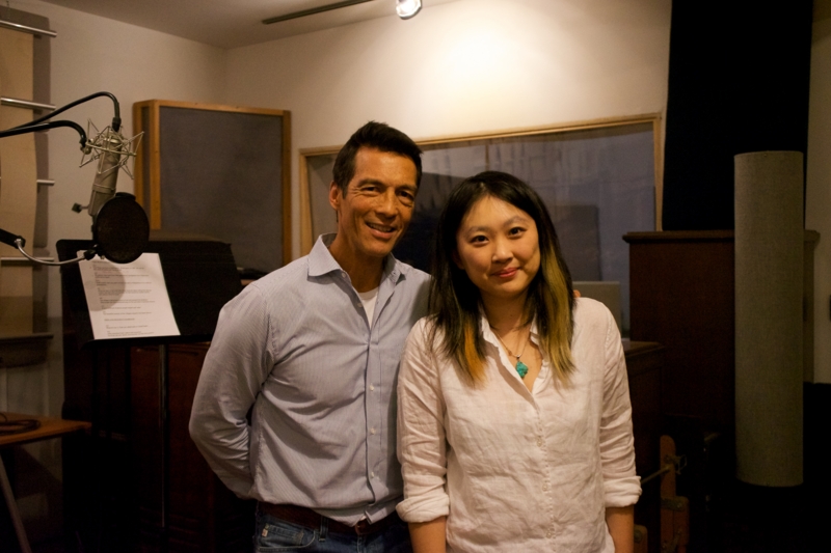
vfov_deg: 35.9
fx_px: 854
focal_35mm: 37
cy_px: 276
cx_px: 416
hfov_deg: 51.9
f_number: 4
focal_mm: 37
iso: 6400
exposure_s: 1/160
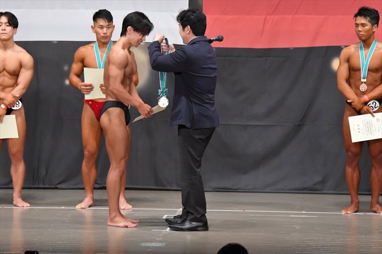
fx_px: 2142
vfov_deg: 6.8
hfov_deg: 10.2
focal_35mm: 202
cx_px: 191
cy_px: 127
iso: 6400
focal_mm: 135
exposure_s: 1/400
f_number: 5.6
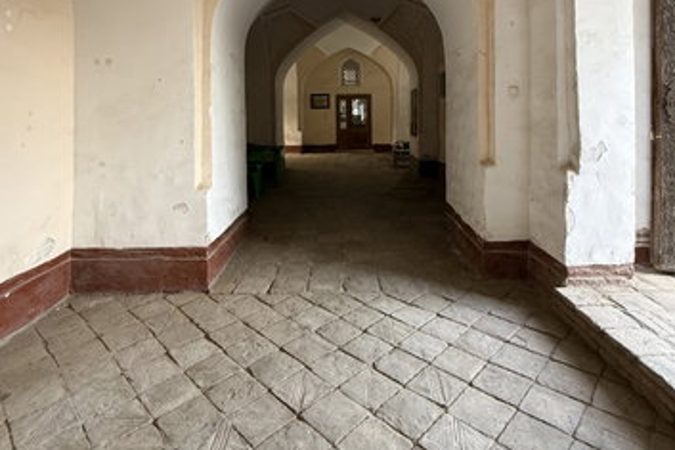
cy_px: 99
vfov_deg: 53.8
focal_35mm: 22
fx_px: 412
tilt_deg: +2.6
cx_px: 350
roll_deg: +0.5
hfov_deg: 78.6
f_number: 2.2
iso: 400
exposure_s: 1/69
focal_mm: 2.22
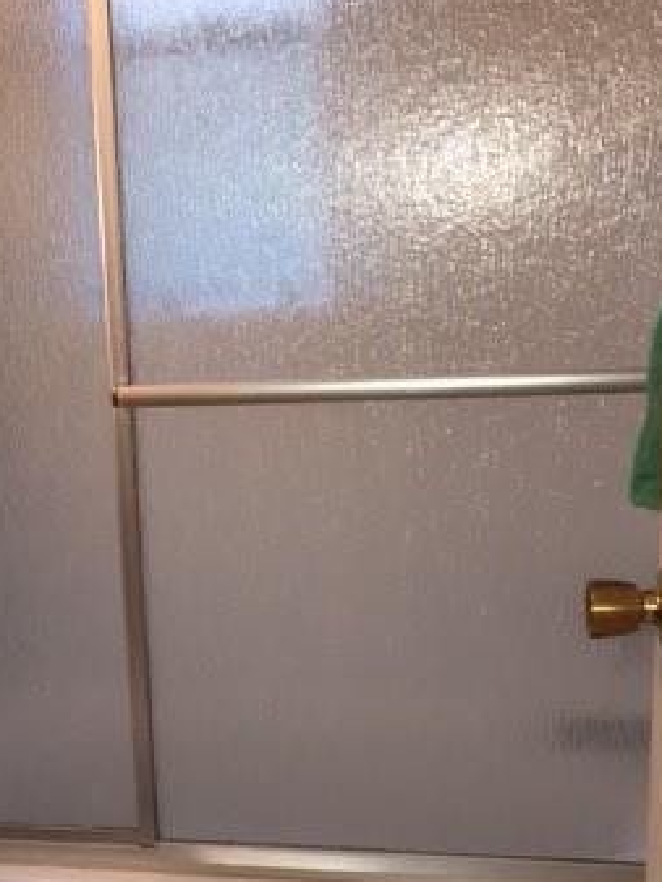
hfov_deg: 26.0
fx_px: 1402
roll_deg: +4.5
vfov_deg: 34.5
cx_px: 113
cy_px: 615
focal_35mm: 55
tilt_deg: -16.7
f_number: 2.2
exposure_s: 1/30
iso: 100
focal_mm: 4.15
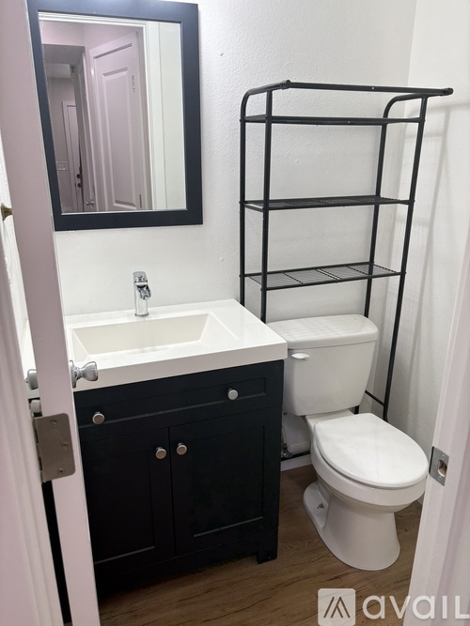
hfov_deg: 53.0
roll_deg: -0.1
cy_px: 313
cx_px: 235
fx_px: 471
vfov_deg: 67.3
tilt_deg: -19.8
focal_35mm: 26
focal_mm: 5.96
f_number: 1.6
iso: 40
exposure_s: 1/120
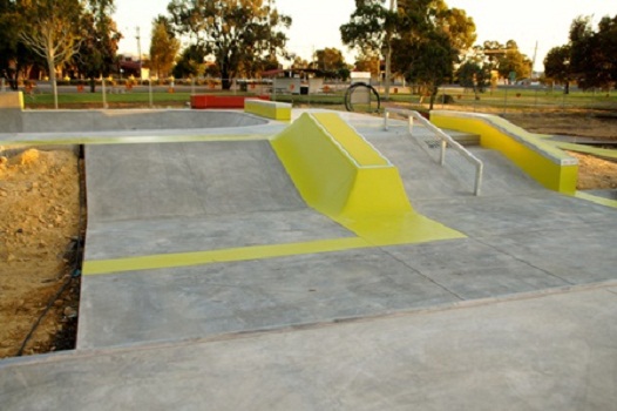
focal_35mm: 33
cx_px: 308
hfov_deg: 57.3
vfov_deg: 39.9
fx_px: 565
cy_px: 206
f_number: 5.6
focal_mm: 22
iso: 100
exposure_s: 1/40
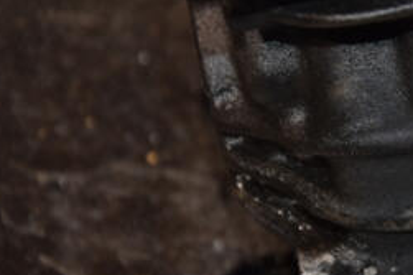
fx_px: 3290
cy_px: 115
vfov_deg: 4.8
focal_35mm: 287
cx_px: 469
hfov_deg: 7.1
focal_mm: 80
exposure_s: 1/60
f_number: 5.3
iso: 800
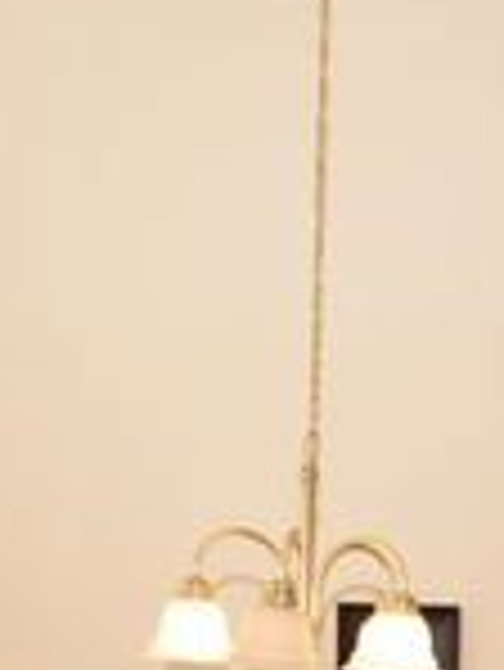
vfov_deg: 26.2
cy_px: 890
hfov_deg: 22.9
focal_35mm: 62
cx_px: 482
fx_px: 1202
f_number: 8
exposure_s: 1/20
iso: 200
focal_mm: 10
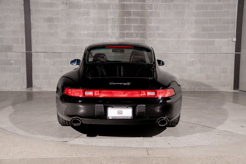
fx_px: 314
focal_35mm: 46
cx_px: 123
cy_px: 82
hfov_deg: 42.7
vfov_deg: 29.3
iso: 160
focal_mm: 46
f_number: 4.5
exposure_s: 1/80
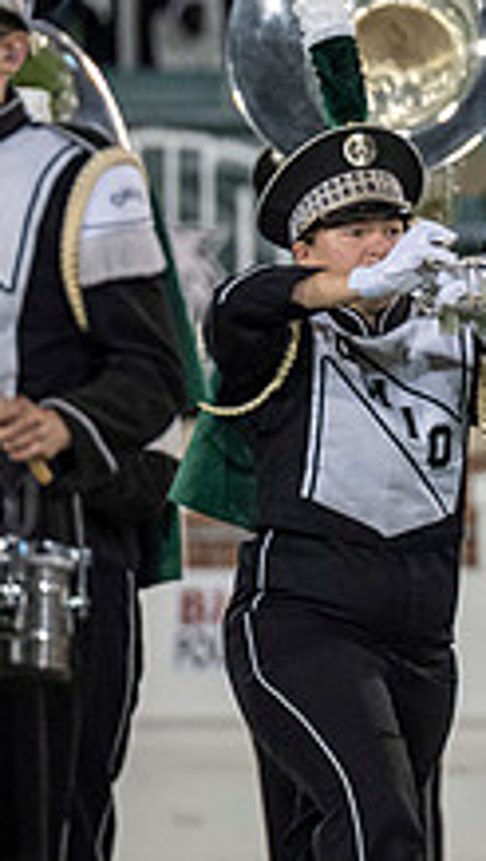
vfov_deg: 2.6
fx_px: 19085
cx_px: 857
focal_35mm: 835
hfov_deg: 1.5
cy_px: 249
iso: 800
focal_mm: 200
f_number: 2.8
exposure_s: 1/500
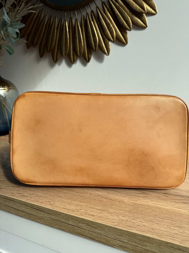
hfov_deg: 56.8
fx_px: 175
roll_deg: +2.4
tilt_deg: -15.3
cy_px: 126
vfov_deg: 71.6
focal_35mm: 24
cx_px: 94
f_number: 1.78
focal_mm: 6.76
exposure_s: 1/2169
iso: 80
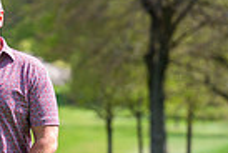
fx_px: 2945
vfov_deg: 3.0
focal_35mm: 464
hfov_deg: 4.4
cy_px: 152
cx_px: -196
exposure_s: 1/1600
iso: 500
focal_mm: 110
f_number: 4
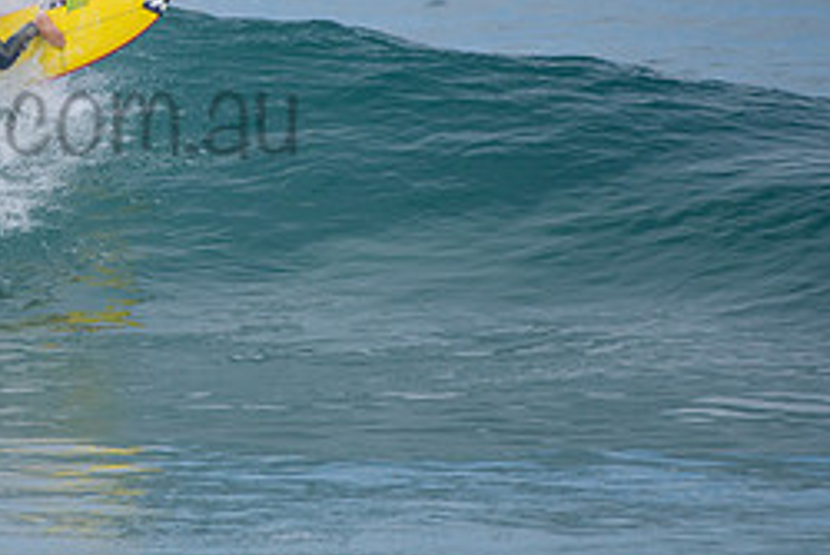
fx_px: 26736
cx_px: -53
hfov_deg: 1.8
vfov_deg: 1.2
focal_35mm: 1159
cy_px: 78
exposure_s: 1/2000
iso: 160
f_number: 5.6
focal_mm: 500
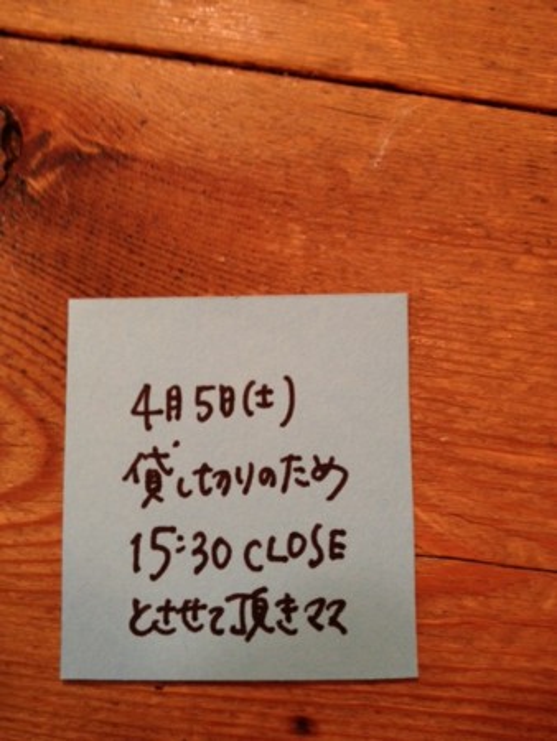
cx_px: 278
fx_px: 750
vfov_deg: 52.6
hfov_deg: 40.7
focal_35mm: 35
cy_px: 370
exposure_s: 1/20
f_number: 2.4
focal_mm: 4.28
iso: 125
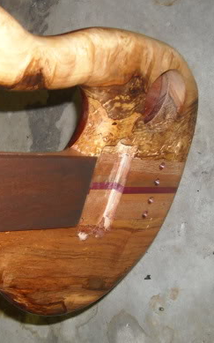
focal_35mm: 61
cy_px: 196
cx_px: -24
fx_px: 569
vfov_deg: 33.4
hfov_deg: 20.3
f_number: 2.8
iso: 200
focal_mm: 5.7
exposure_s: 1/60
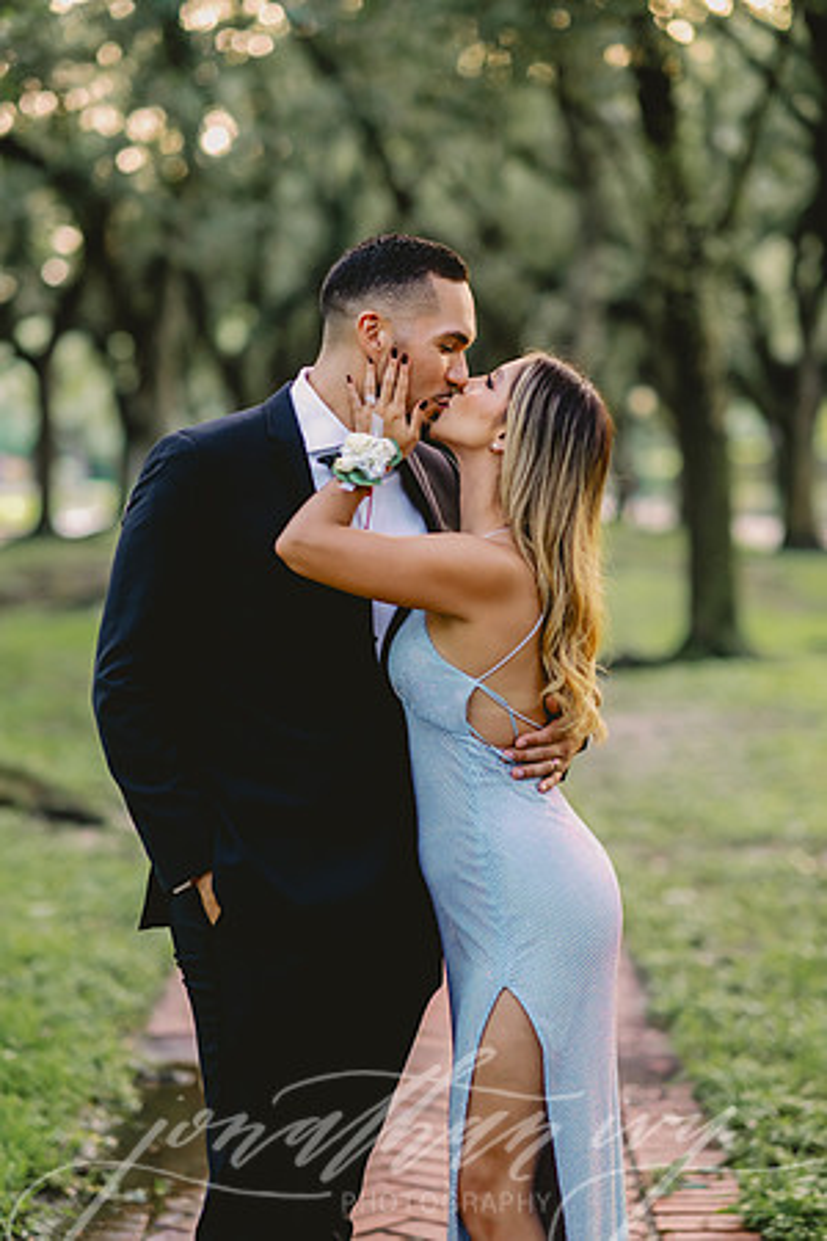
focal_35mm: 85
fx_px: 2929
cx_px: 414
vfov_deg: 23.9
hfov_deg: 16.1
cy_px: 620
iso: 1250
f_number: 2
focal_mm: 85
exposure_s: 1/250
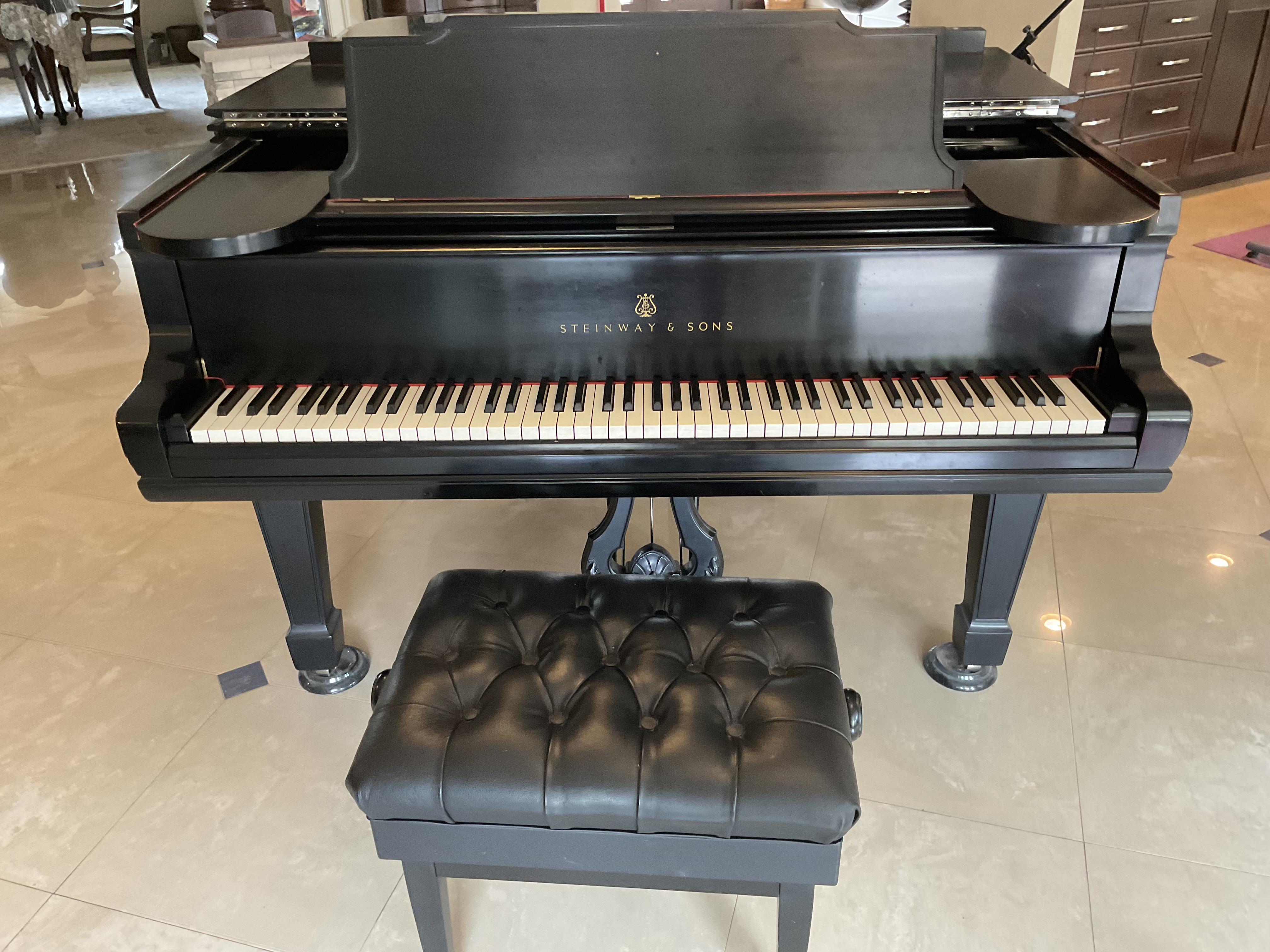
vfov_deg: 48.2
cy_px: 476
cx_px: 635
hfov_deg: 61.7
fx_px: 1064
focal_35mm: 29
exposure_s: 1/40
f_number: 1.8
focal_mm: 3
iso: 250
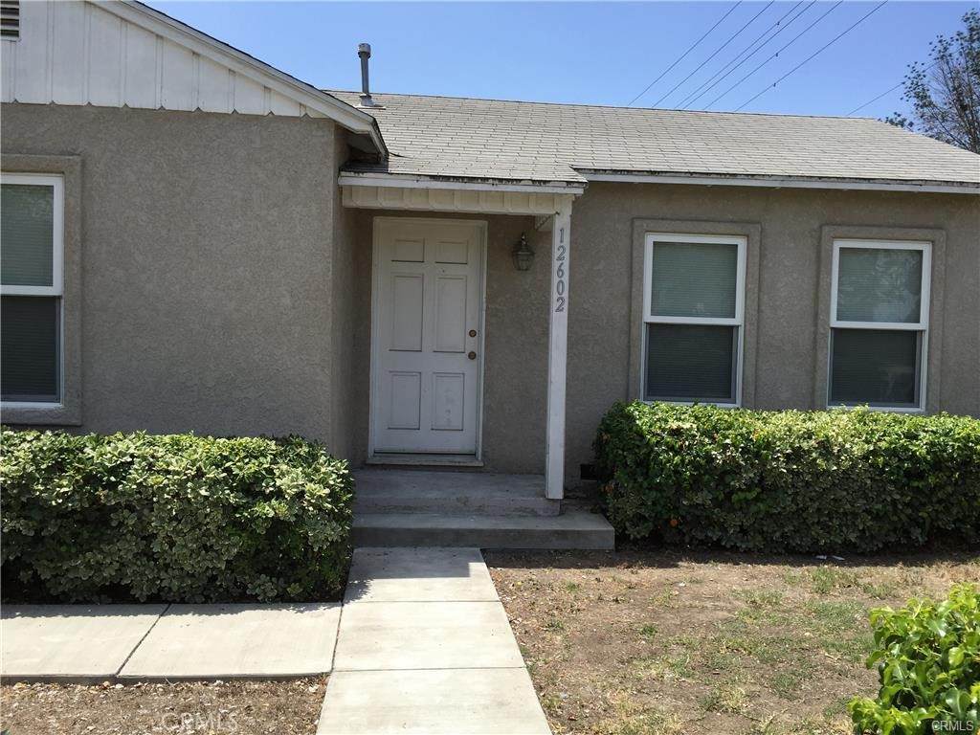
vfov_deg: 48.2
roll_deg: -1.9
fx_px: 821
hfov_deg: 61.7
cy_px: 368
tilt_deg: -1.0
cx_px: 490
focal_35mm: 29
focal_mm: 4.15
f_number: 2.2
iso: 32
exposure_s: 1/1721
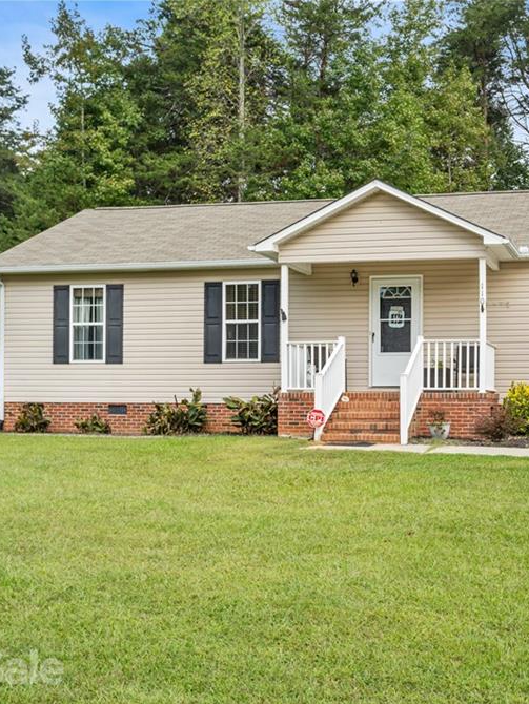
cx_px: 433
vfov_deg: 40.4
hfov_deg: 30.1
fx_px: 957
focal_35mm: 47
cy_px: 357
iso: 100
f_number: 5.6
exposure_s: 1/160
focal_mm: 32
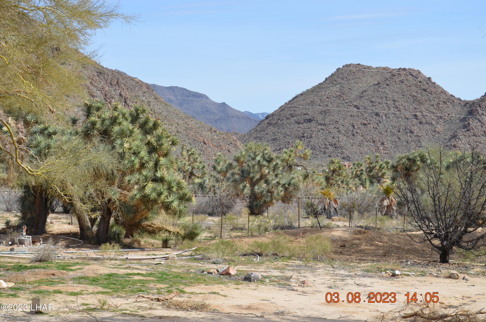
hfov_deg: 24.7
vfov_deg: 16.5
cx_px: 243
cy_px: 161
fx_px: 1111
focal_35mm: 82
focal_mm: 55
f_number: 8
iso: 100
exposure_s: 1/250
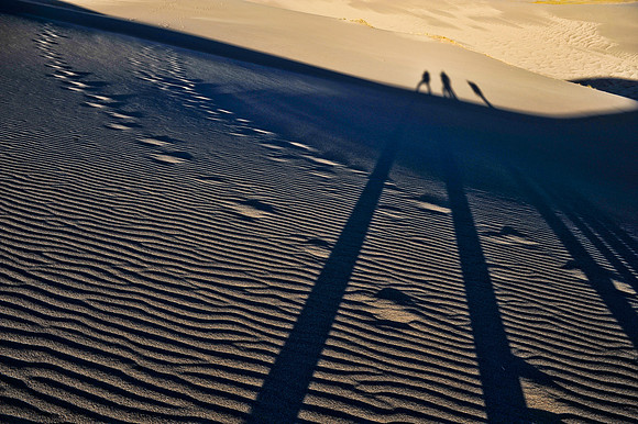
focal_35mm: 28
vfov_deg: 46.4
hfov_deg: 65.5
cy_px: 212
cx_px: 319
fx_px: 496
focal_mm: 28
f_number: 8
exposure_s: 1/250
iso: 200
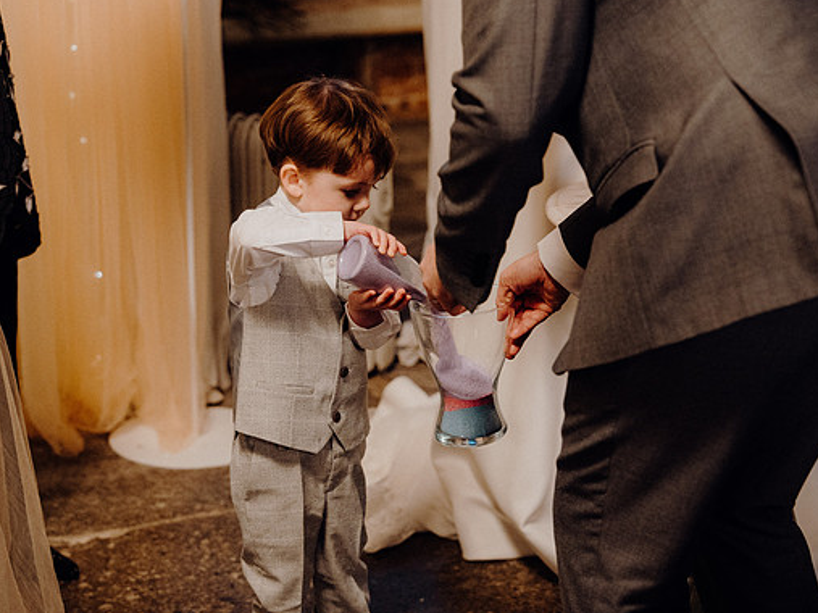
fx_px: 1819
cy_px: 304
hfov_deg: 25.3
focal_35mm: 77
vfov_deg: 19.1
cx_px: 455
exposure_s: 1/160
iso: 5000
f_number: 3.5
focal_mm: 70
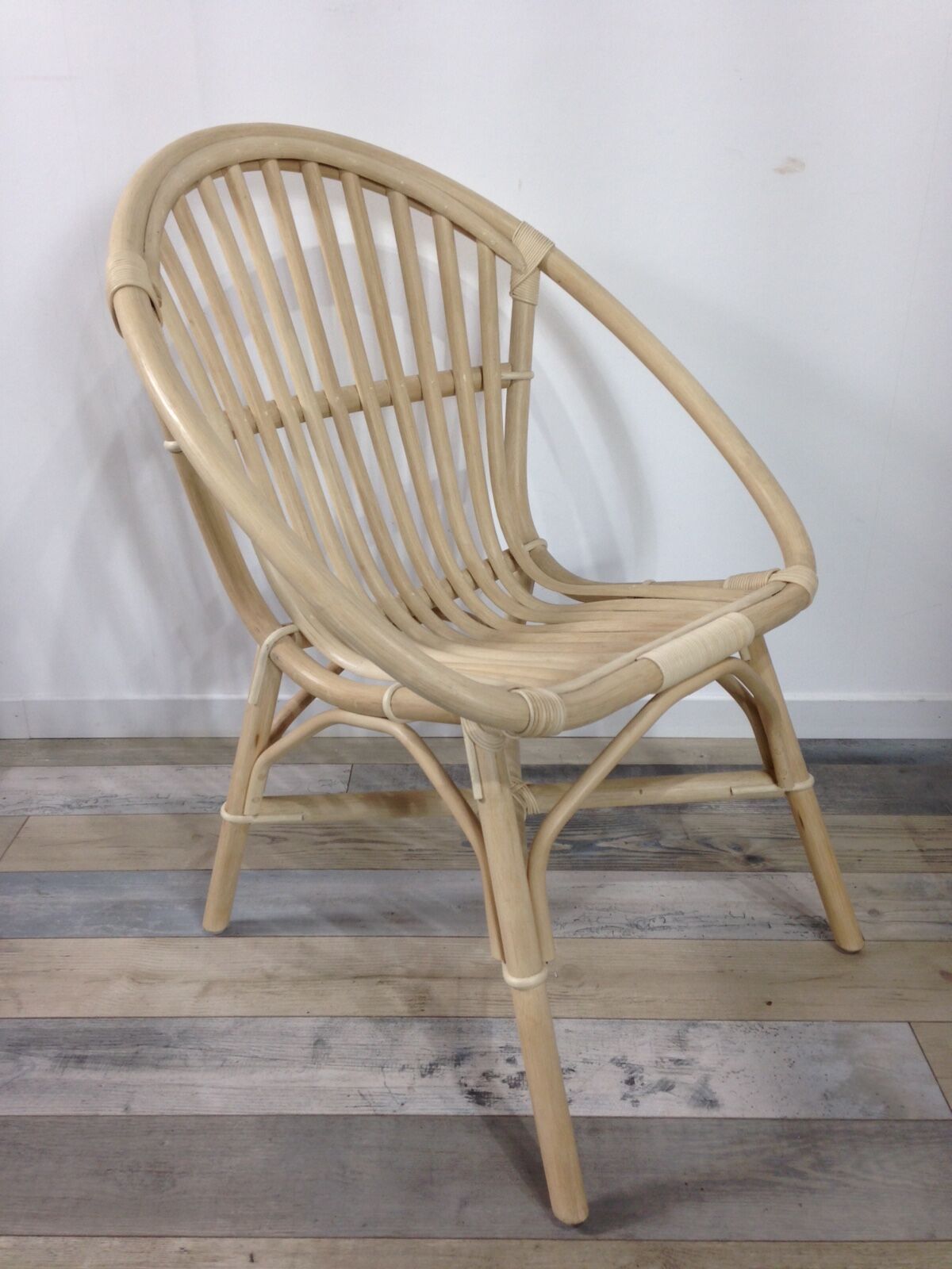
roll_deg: +0.5
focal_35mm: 33
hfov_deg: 42.9
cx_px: 476
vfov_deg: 55.4
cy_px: 634
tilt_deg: -25.5
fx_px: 1210
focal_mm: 4.12
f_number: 2.4
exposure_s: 1/40
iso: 50
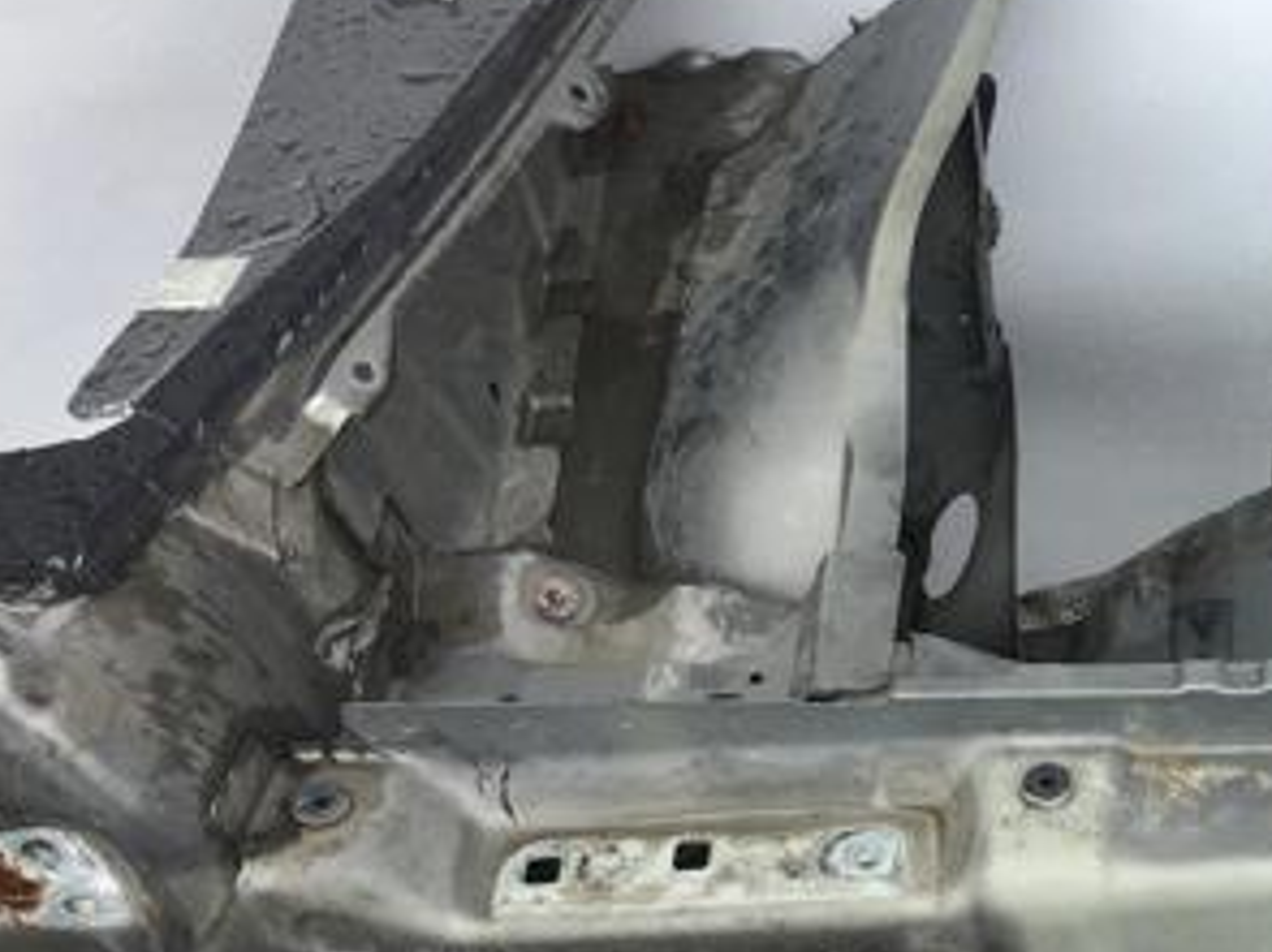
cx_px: 1268
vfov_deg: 23.1
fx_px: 2314
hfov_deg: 28.8
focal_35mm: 63
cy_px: 694
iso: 25
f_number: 2.2
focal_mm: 4.15
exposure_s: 1/359
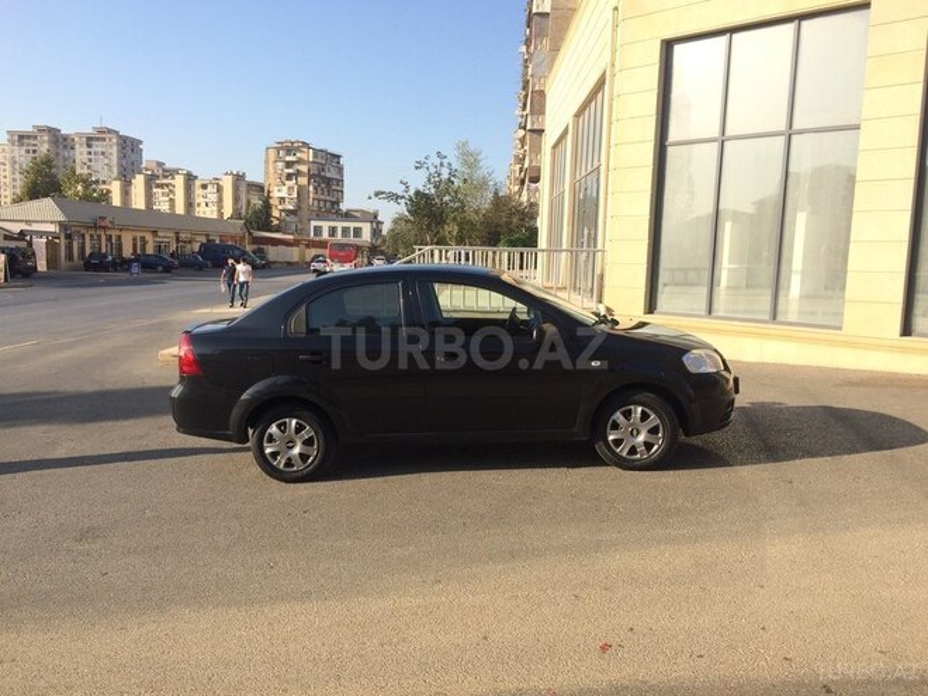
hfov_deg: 61.7
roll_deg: -1.1
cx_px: 464
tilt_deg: -8.1
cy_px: 348
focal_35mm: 29
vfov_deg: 48.2
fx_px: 777
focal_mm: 4.15
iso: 32
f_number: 2.2
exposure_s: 1/1208
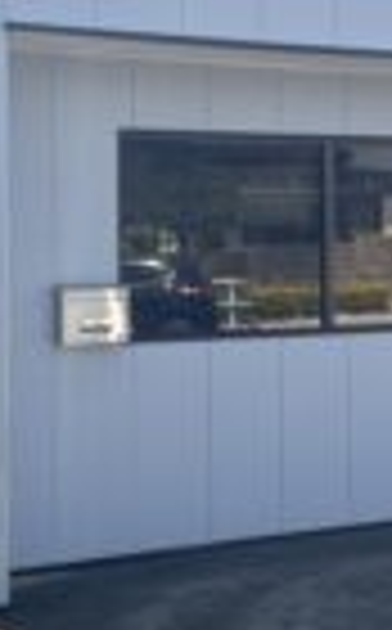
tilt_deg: -0.5
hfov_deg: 16.4
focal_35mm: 79
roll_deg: +1.3
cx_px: 248
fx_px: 1356
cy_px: 238
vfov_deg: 26.1
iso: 50
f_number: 1.5
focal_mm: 5.7
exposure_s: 1/2353
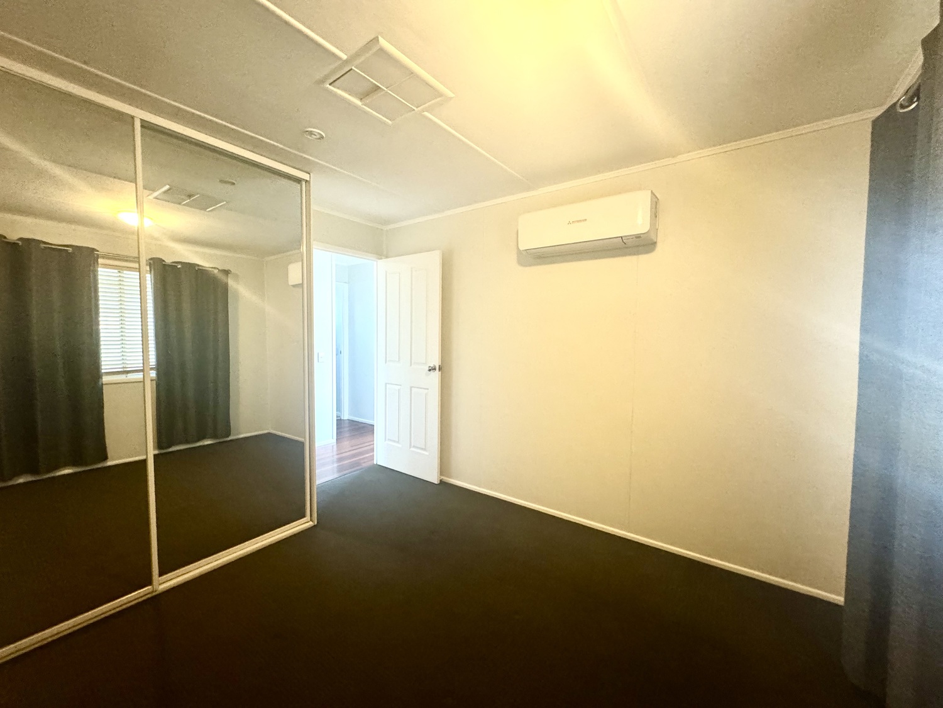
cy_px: 354
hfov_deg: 102.1
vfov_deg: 85.7
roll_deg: +0.1
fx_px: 381
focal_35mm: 14
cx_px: 472
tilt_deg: -2.8
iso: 640
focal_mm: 2.22
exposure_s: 1/50
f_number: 2.2
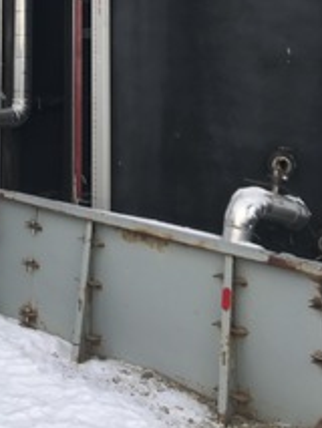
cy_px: -47
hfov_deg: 20.7
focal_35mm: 70
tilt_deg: +6.8
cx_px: 48
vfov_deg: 25.6
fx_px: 867
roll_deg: +0.3
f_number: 1.8
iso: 20
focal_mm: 3.99
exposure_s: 1/209
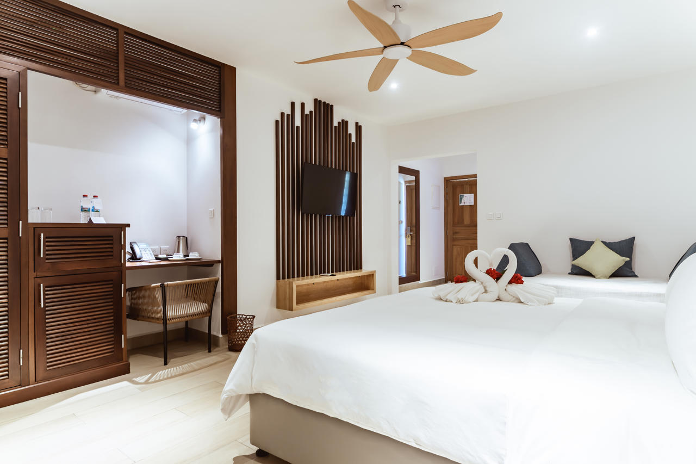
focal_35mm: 20
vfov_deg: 61.9
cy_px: 232
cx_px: 348
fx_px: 387
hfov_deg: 84.0
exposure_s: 1/30
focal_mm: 20
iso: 200
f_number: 9
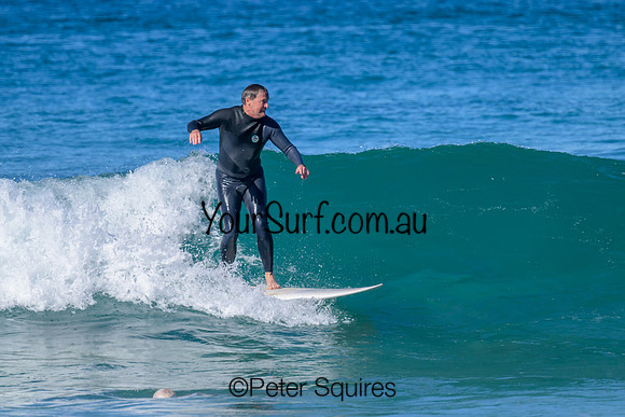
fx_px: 13373
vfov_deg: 1.8
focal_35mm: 770
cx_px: 294
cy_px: 185
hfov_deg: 2.7
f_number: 8
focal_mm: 560
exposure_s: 1/1600
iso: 400
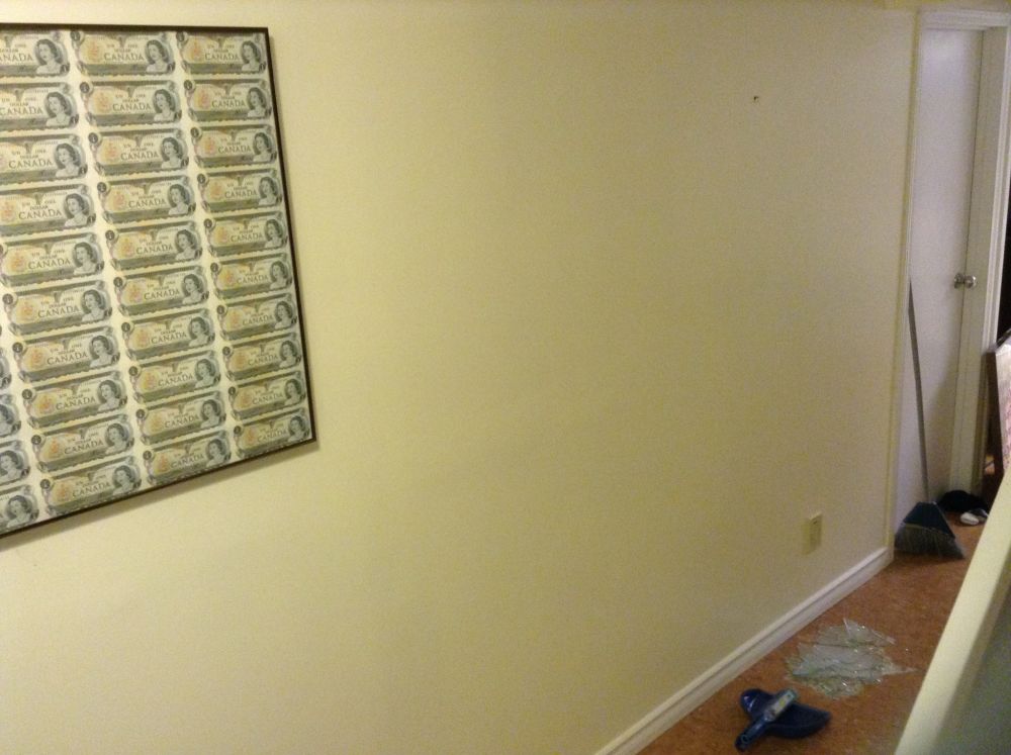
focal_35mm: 33
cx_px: 506
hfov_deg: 55.4
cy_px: 378
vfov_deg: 42.8
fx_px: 962
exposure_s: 1/24
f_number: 2.4
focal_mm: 3.3
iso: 200
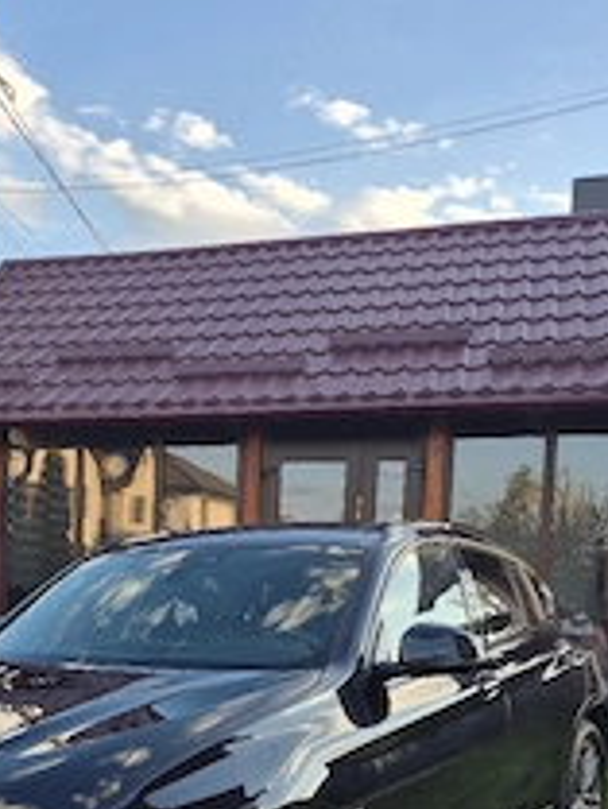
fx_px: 1029
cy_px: 674
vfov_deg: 40.7
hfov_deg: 32.0
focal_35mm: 44
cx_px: 116
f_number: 1.8
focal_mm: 5.4
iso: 25
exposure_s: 1/286
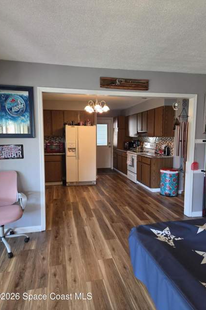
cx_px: 110
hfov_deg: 53.1
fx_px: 206
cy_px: 155
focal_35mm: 24
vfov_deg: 73.8
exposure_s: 1/120
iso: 500
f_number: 1.8
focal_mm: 5.4
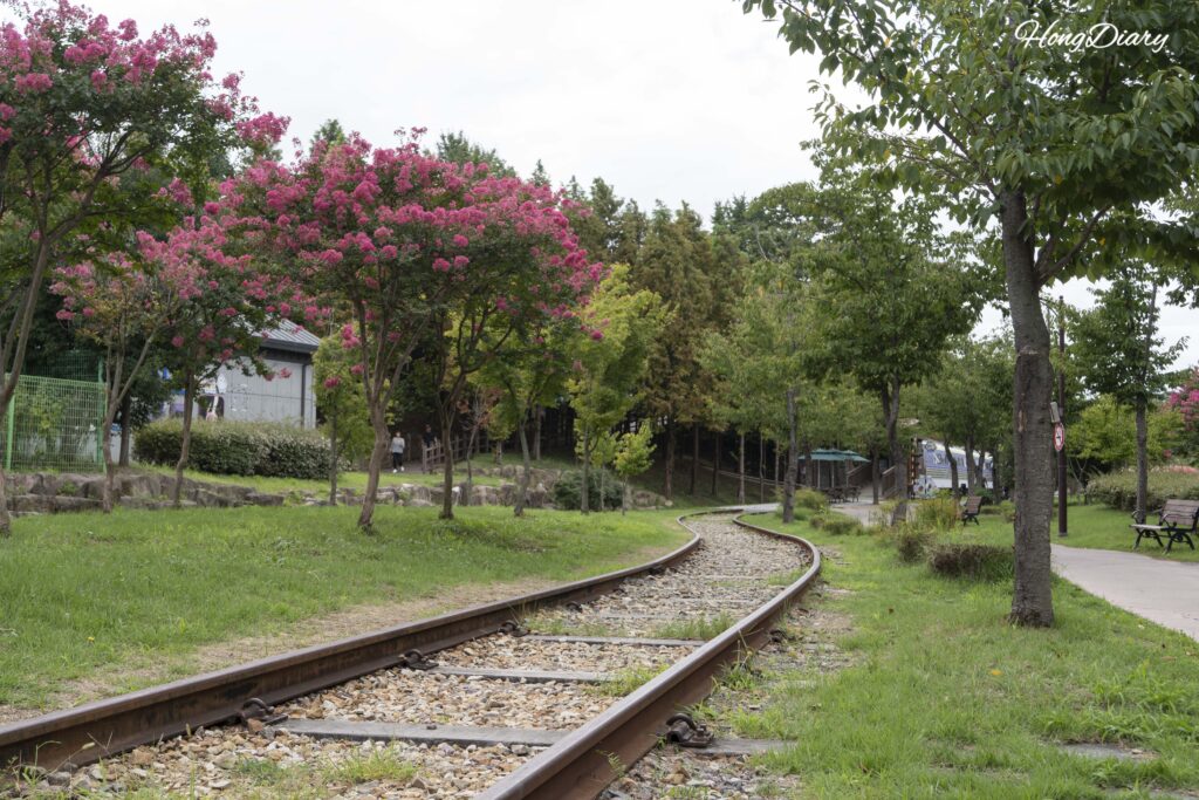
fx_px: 1299
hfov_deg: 49.5
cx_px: 600
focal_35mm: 39
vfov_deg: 34.2
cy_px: 400
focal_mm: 39
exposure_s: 1/100
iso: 100
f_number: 8
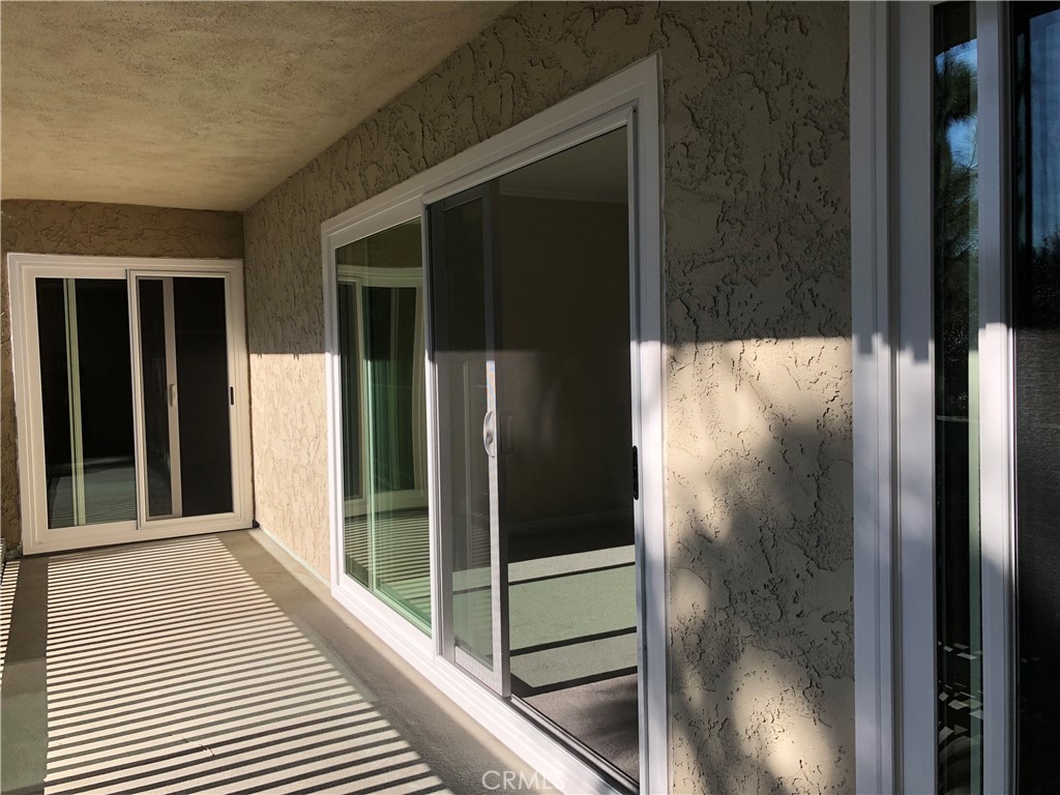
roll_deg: +2.1
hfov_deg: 63.4
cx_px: 530
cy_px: 398
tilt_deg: -3.8
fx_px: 857
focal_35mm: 28
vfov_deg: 49.7
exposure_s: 1/1372
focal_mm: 4
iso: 20
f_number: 1.8
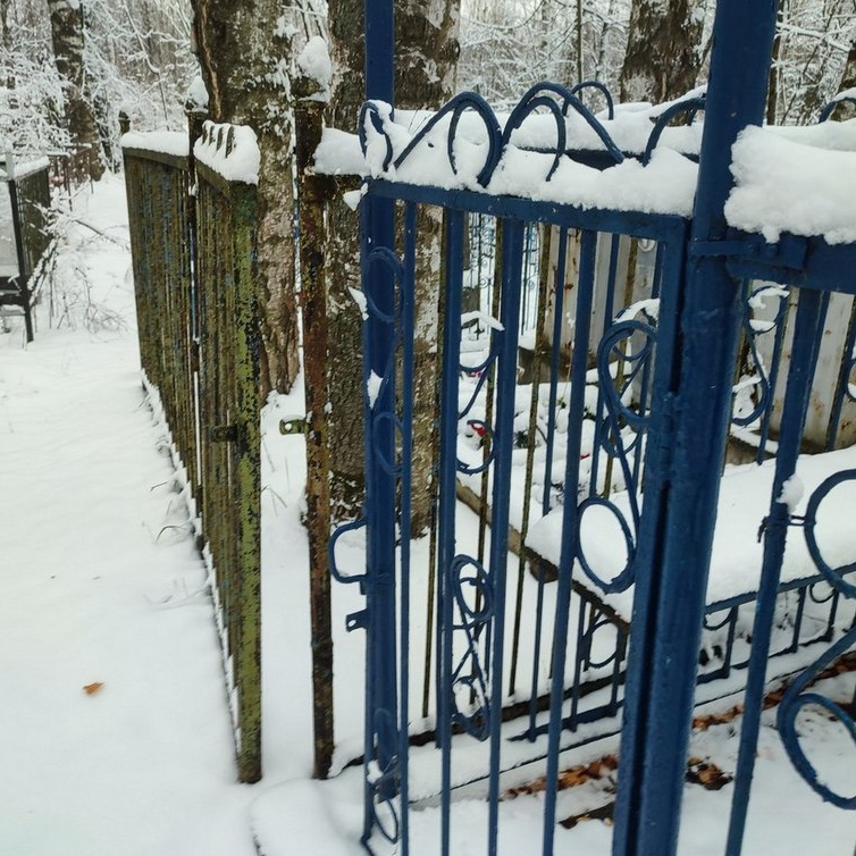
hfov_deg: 53.9
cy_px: 426
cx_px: 379
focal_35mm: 30
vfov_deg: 54.0
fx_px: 839
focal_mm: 6.04
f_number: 1.9
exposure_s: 1/50
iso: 72
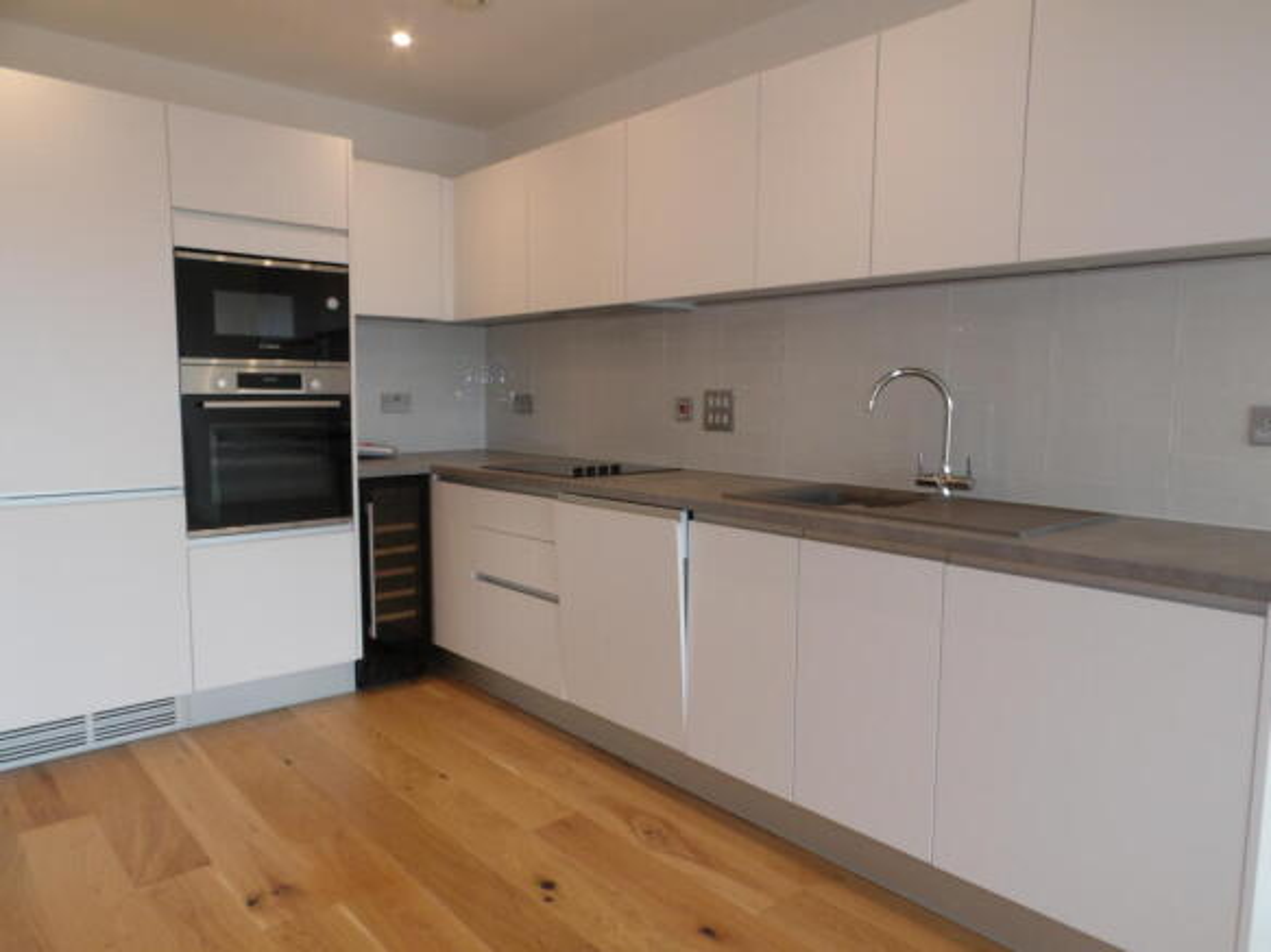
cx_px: 636
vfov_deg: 56.8
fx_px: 881
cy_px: 476
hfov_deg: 71.6
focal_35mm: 24
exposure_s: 1/30
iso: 136
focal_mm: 4.3
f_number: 4.1
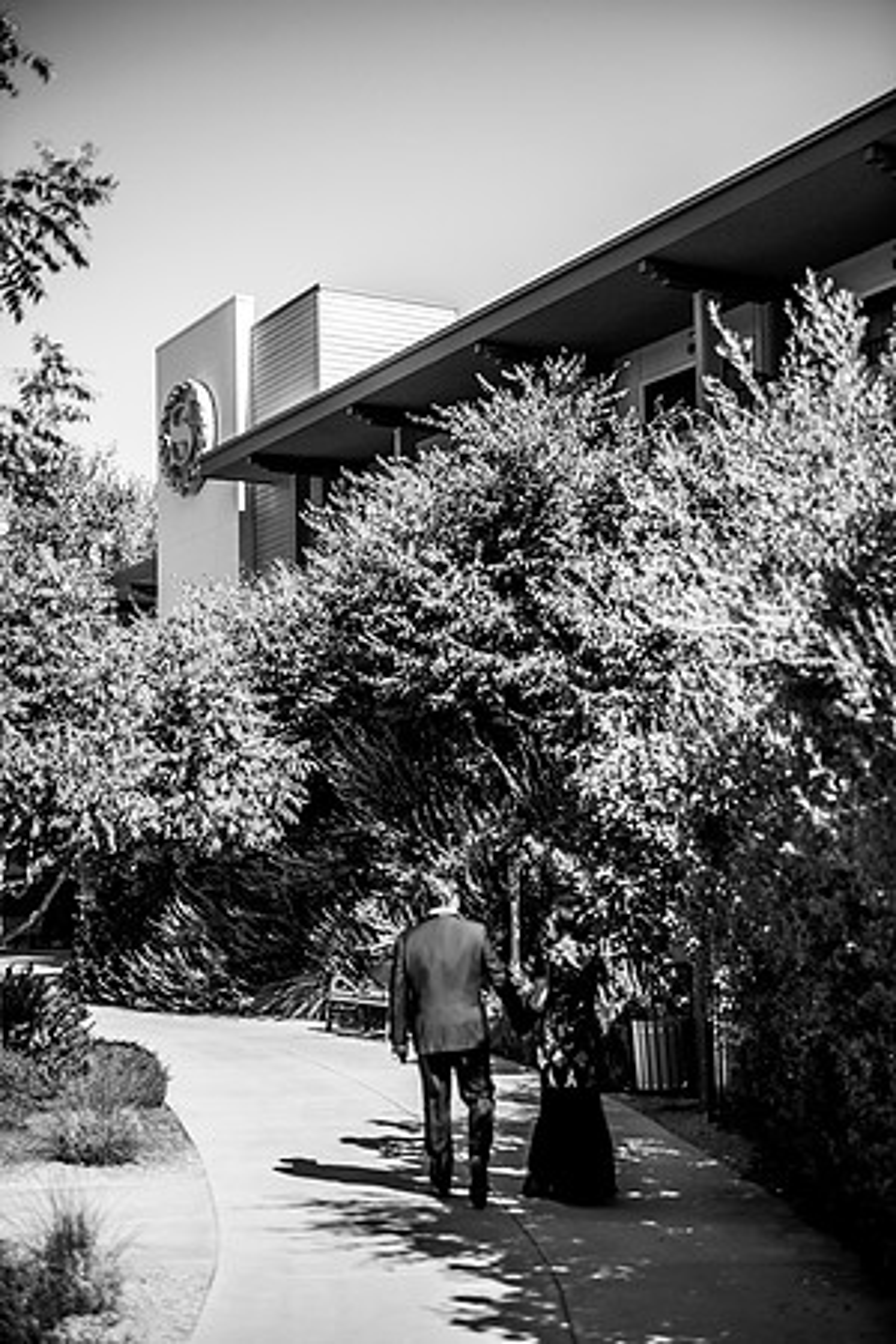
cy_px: 672
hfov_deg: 27.0
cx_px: 448
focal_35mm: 50
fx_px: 1867
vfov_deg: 39.6
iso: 400
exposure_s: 1/4000
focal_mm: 50
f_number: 2.8
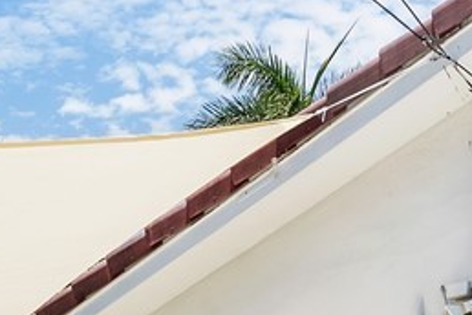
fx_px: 1377
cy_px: 648
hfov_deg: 18.7
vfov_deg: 11.6
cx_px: -53
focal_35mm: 105
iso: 250
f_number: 14
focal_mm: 16
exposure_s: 1/80
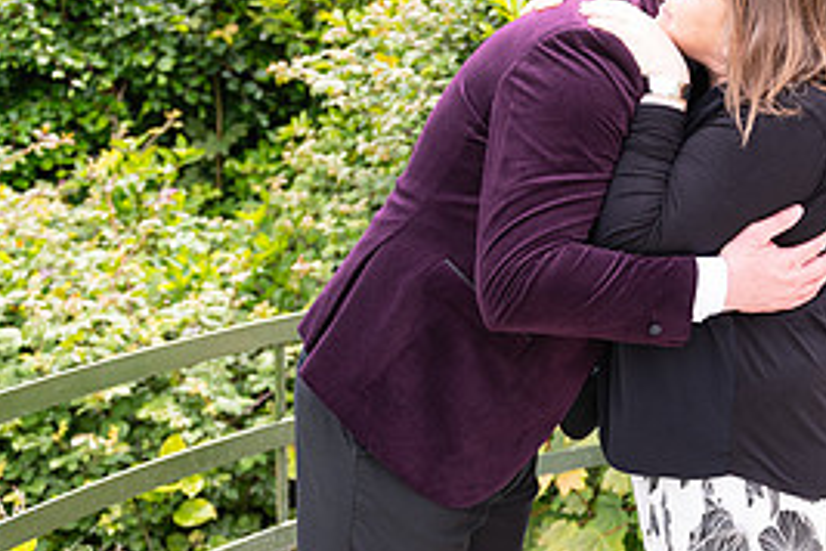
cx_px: 718
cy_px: 209
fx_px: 1445
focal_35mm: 63
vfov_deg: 21.5
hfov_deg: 30.7
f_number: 3.5
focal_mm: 29
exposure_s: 1/1000
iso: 250
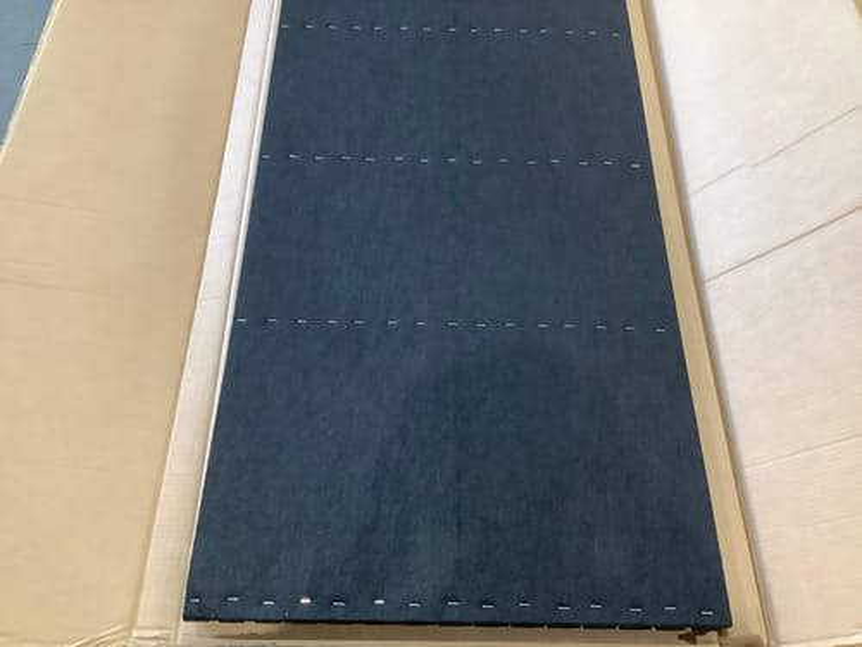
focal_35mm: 31
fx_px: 772
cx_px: 431
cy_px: 324
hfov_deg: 58.4
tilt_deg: -59.8
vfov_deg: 45.4
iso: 320
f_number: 2.4
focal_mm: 3.3
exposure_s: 1/50
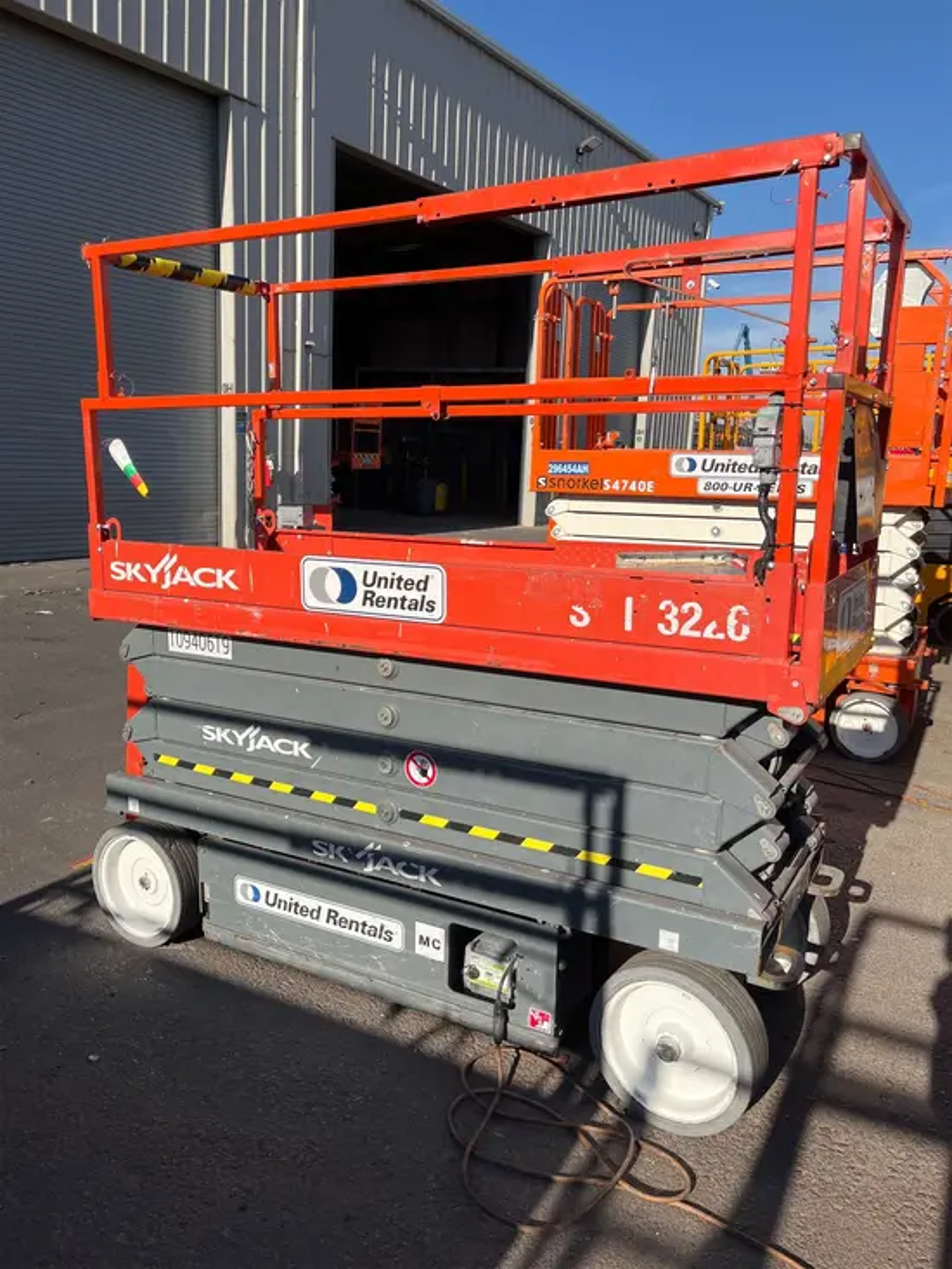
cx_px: 476
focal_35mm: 26
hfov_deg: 53.1
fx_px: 953
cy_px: 634
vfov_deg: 67.3
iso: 50
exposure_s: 1/3521
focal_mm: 5.1
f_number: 1.6
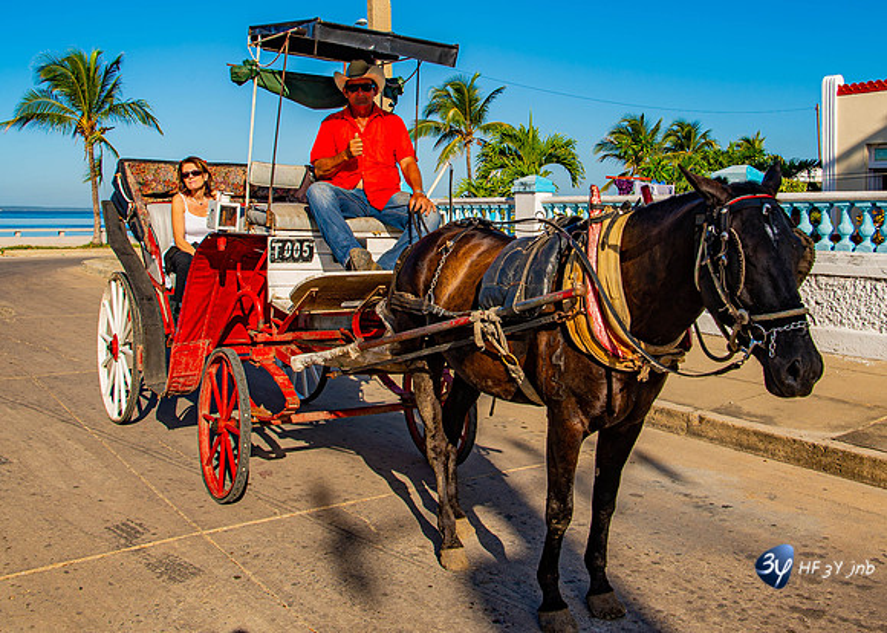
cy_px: 213
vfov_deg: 40.8
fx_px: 840
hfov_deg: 55.5
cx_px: 502
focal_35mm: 33
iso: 100
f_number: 9
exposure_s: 1/320
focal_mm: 24
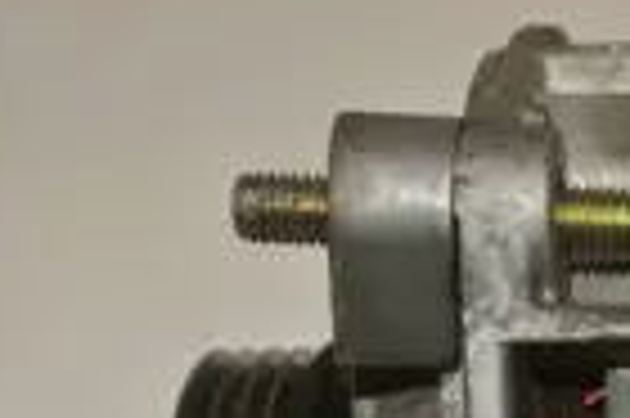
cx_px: 783
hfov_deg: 15.1
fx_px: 2290
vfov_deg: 10.0
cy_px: 674
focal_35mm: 131
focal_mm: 12.7
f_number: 3.8
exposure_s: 1/60
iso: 200
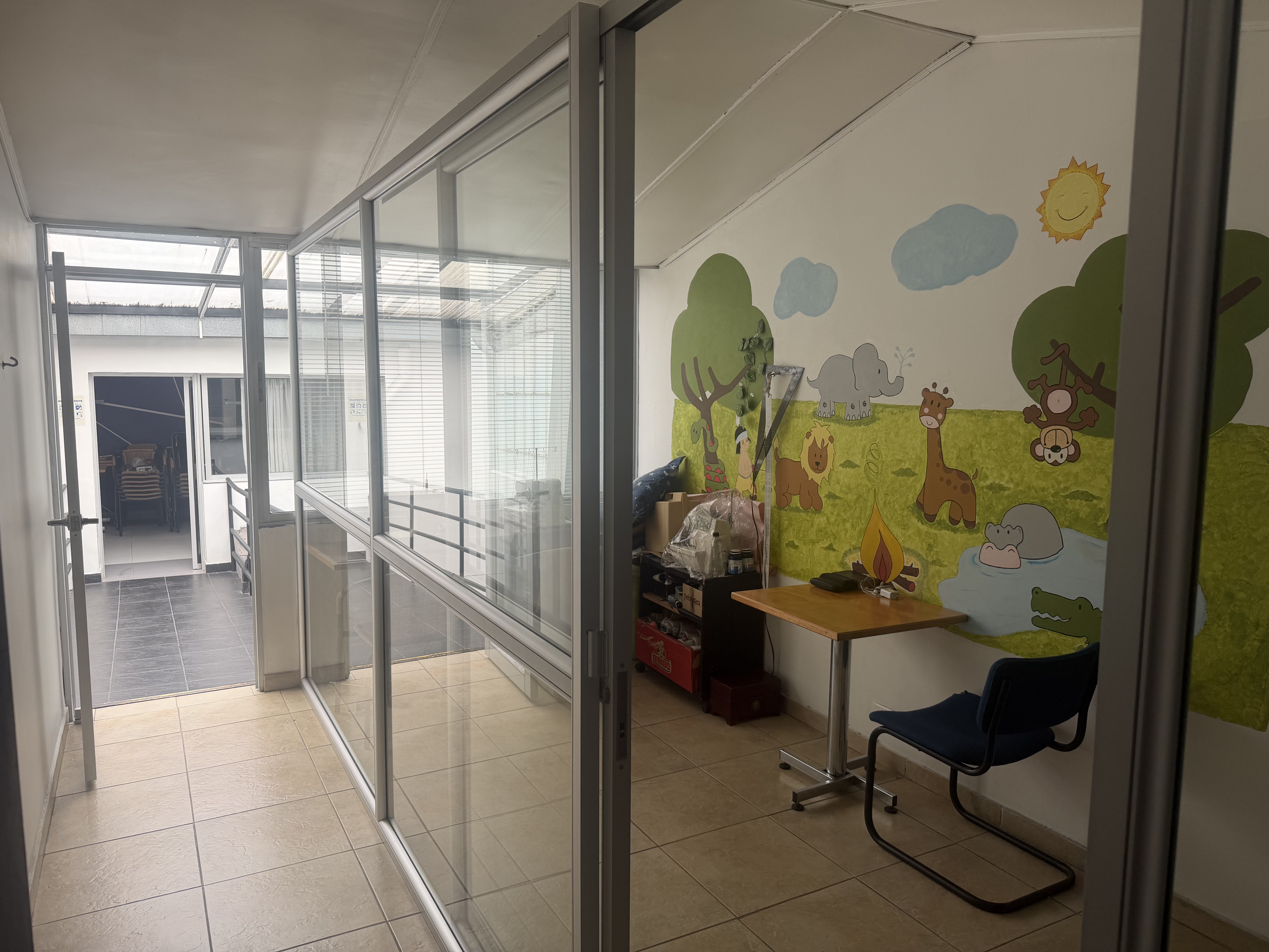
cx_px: 634
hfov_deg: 71.6
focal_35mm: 24
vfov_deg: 56.8
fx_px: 880
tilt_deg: -6.3
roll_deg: -0.8
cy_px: 476
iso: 80
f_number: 1.78
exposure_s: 1/121
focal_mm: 6.76
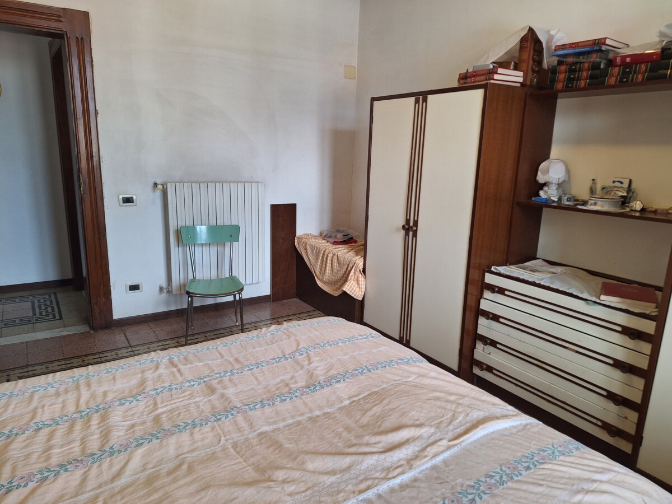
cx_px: 336
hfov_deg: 73.9
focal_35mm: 23
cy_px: 252
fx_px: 446
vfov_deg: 58.9
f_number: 1.8
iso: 125
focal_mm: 5.54
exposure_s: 1/50
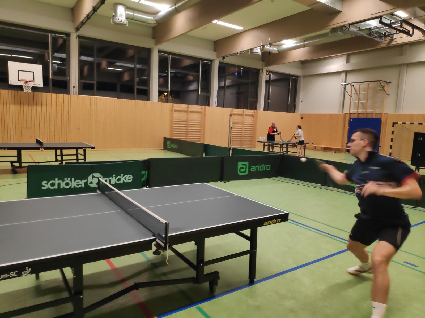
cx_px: 212
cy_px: 159
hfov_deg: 81.7
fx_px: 246
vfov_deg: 66.0
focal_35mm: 20
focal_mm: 3.94
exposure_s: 1/100
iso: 550
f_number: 1.9
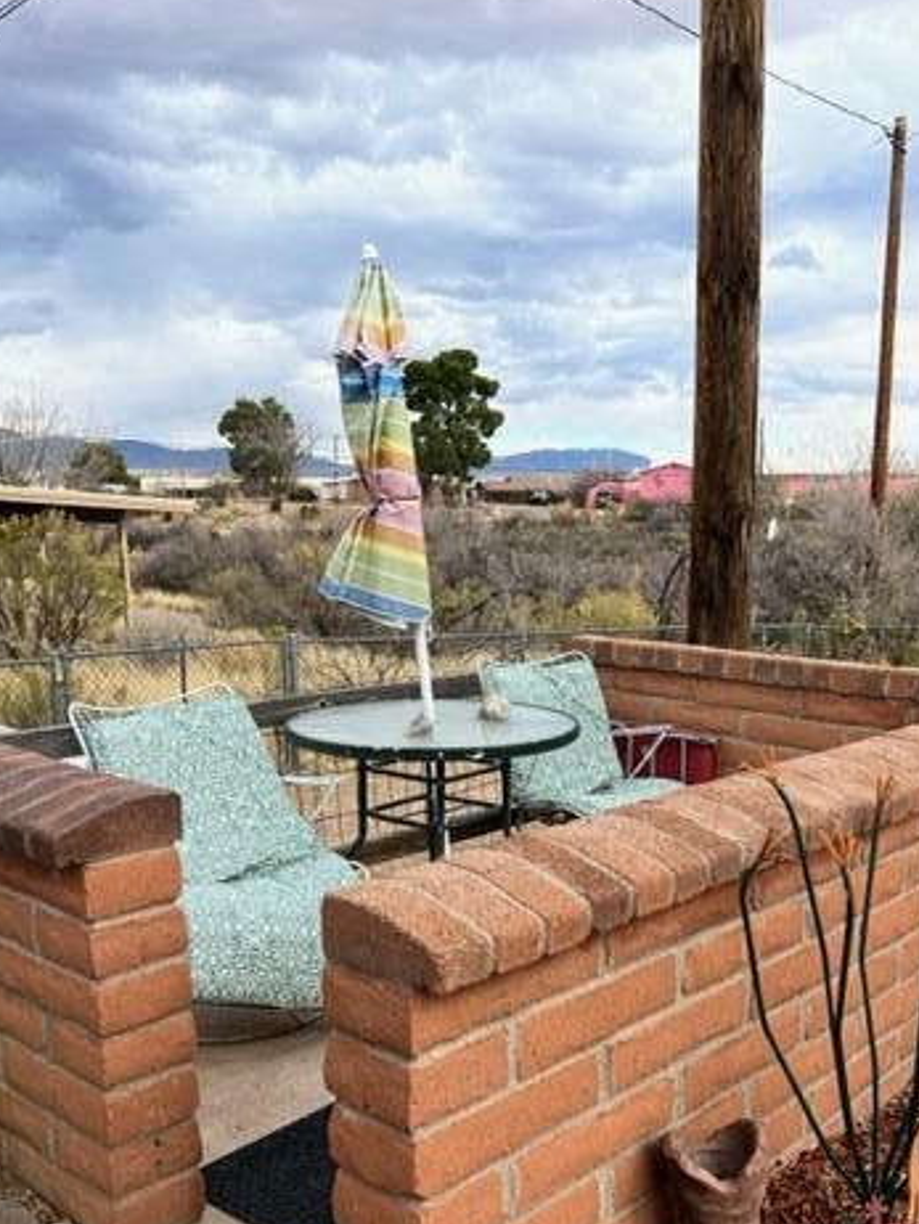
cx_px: 551
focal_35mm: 36
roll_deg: +0.2
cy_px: 787
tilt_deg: -10.6
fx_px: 1273
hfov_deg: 39.5
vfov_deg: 50.7
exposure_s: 1/2208
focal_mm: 5.7
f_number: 1.5
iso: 50
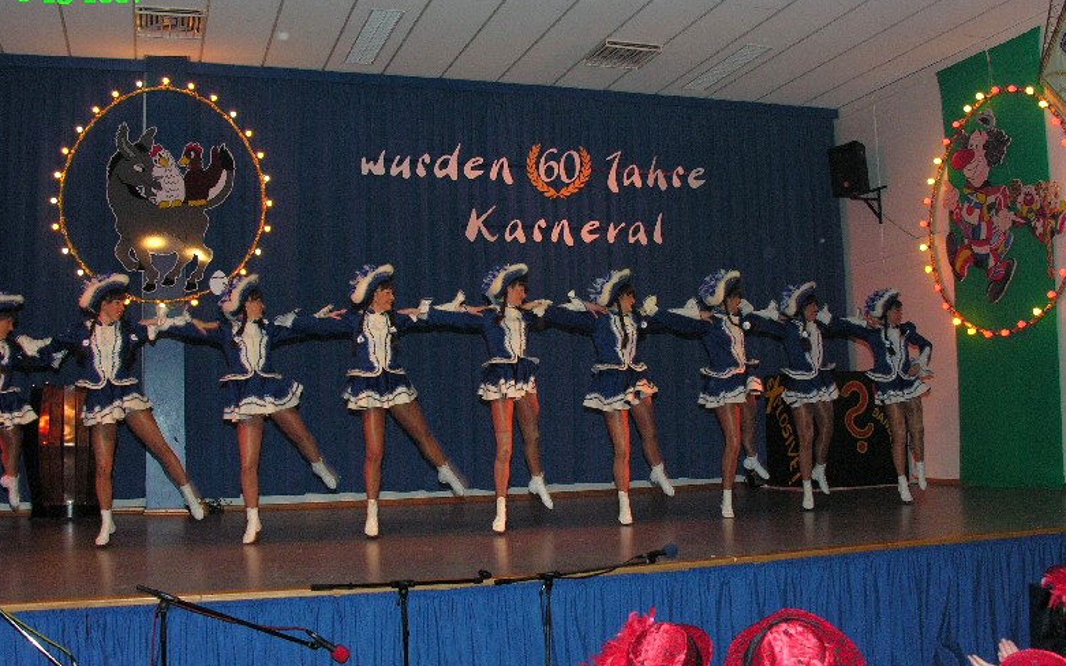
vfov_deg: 33.6
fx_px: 1104
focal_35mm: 38
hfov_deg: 51.5
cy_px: 358
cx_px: 532
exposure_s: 1/60.1
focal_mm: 8.9
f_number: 4
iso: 200
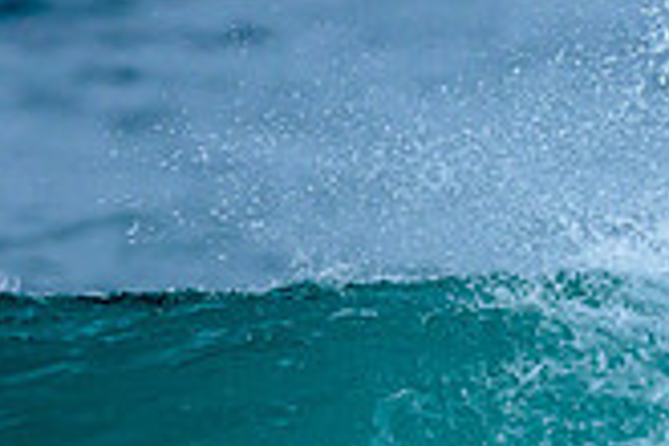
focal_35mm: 3845
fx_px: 71447
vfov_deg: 0.4
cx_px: 1363
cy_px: 614
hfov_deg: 0.5
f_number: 6.3
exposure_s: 1/2000
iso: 450
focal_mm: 800
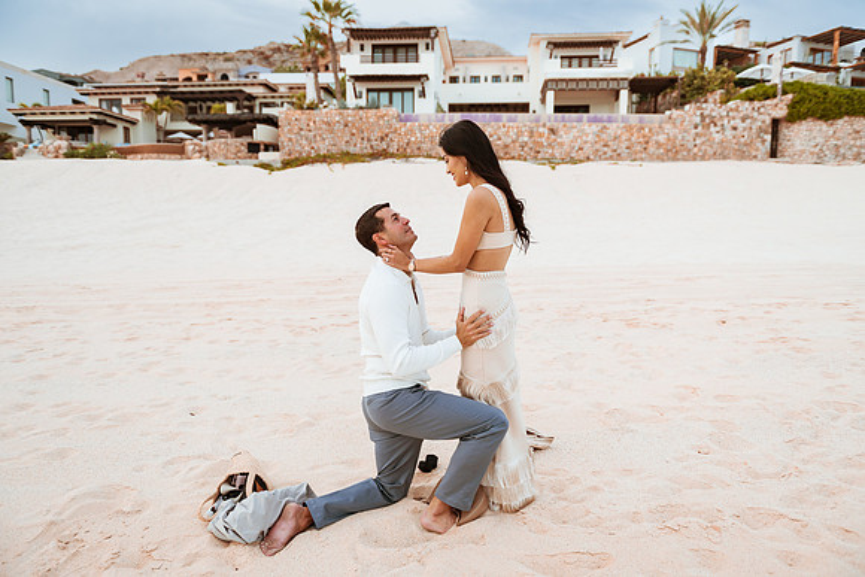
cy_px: 288
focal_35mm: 24
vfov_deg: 53.2
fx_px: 577
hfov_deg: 73.7
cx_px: 432
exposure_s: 1/4000
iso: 250
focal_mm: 24
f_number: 2.8
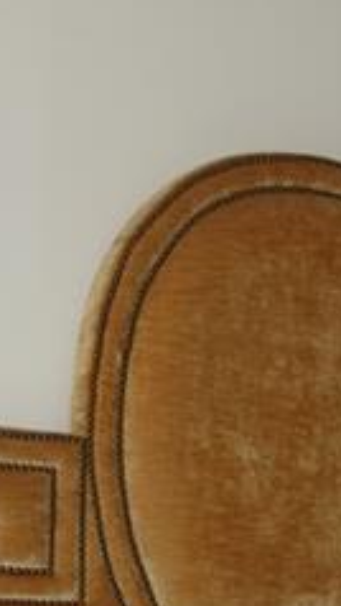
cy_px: 733
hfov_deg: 9.6
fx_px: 2024
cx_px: 31
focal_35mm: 126
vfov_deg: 16.3
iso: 125
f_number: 3.5
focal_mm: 10.4
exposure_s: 1/100
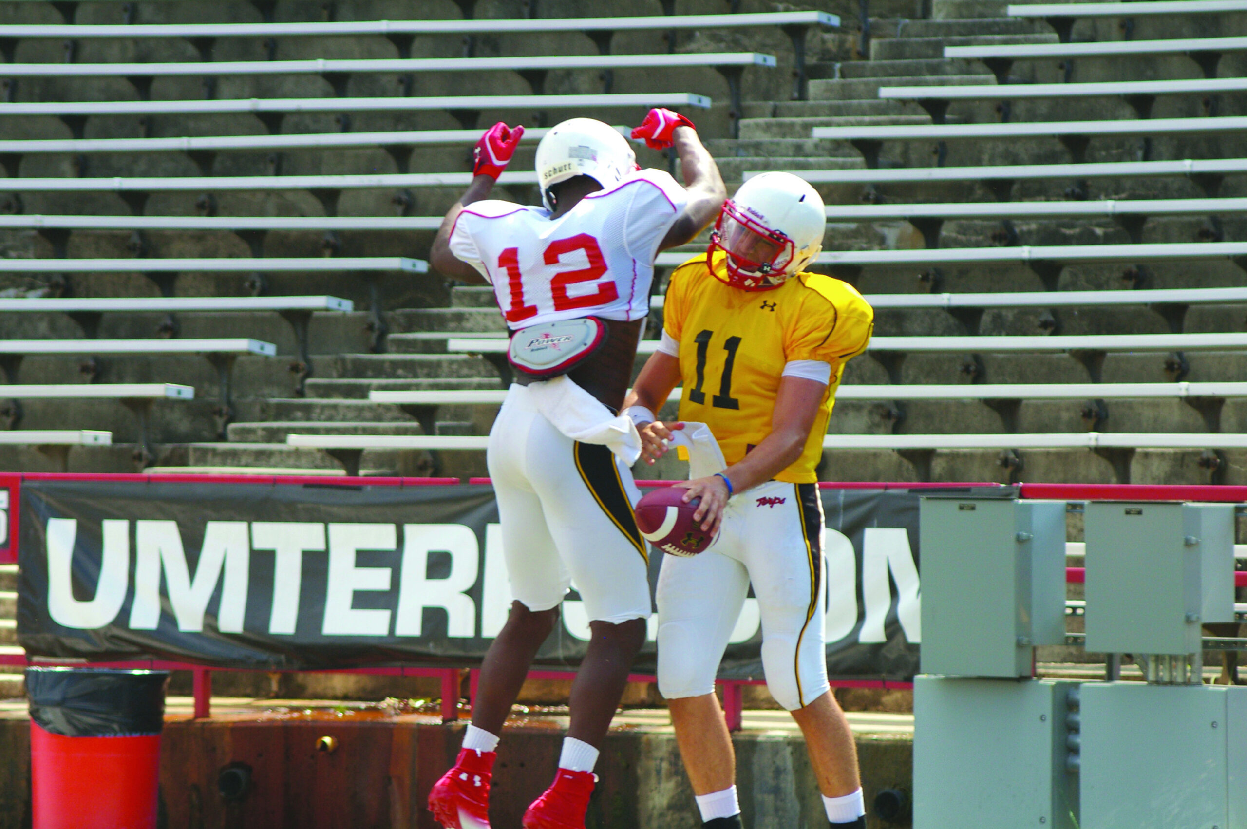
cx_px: 624
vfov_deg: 6.1
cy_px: 414
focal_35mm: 225
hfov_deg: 9.2
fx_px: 7787
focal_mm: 150
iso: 400
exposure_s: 1/750
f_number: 8
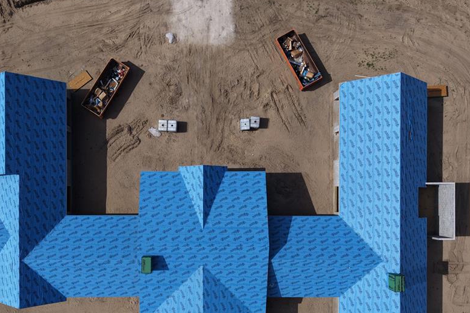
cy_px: 199
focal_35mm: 33
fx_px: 431
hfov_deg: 57.0
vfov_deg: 39.6
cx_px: 201
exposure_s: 1/1500
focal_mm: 8.67
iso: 120
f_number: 1.8
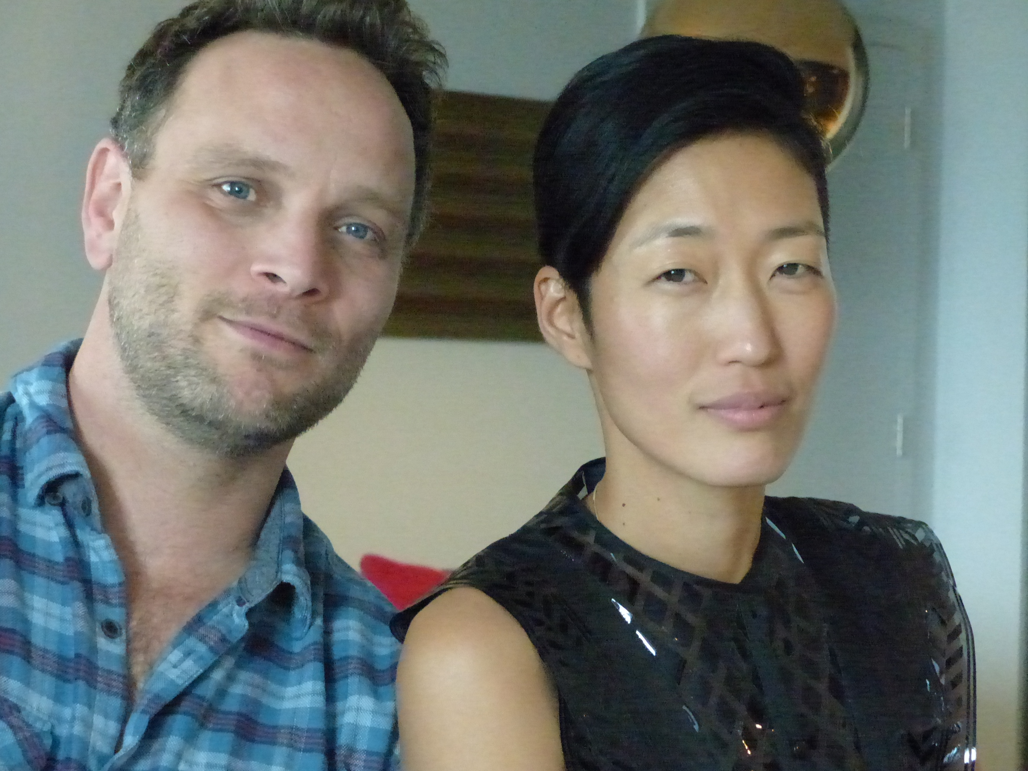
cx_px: 511
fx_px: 2821
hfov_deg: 20.7
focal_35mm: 95
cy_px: 384
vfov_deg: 15.6
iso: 3200
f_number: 3.5
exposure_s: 1/100
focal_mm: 16.9
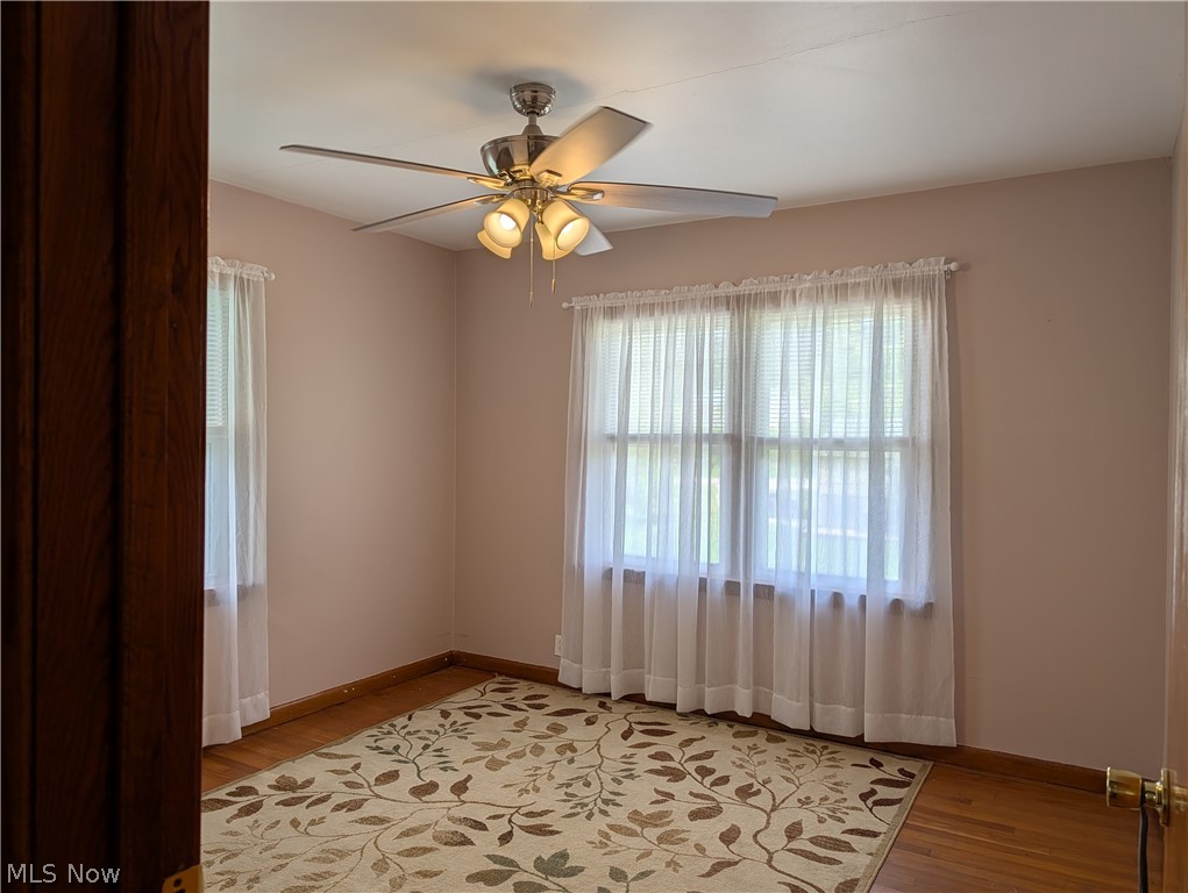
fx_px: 825
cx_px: 594
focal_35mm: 24
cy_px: 446
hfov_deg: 71.5
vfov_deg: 56.9
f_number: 1.68
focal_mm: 6.9
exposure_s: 1/490
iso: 19
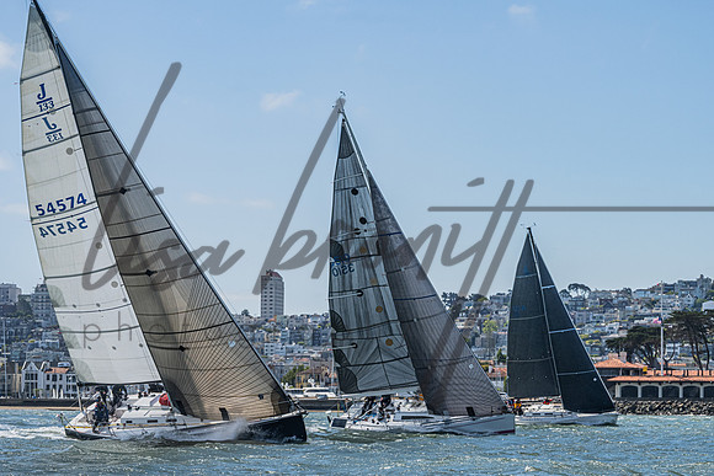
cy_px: 240
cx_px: 389
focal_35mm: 130
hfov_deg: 15.8
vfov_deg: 10.5
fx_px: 2580
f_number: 7.1
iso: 500
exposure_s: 1/2000
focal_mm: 105
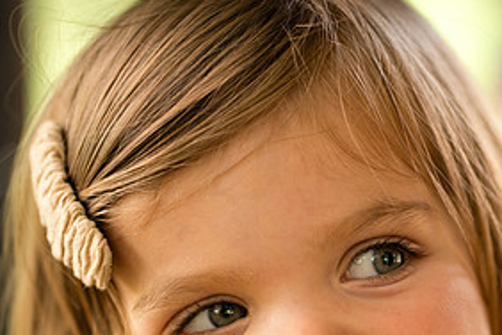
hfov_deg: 11.7
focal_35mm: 175
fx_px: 2440
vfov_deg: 7.8
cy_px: 329
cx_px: 429
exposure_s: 1/250
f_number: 2.5
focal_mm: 85
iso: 320
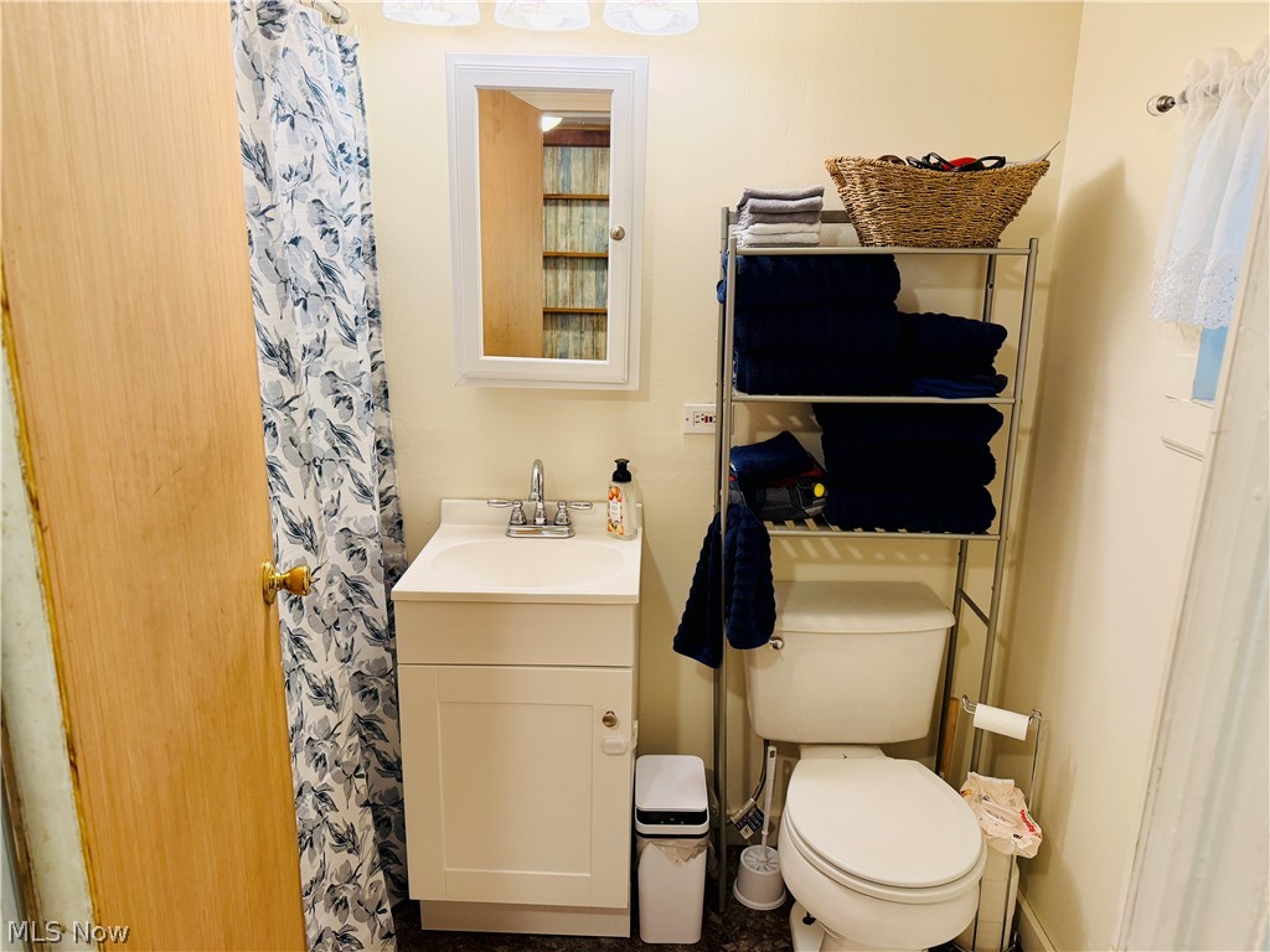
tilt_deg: -15.4
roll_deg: -0.7
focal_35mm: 24
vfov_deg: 56.8
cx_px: 635
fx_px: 881
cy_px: 476
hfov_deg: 71.6
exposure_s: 1/60
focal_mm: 6.76
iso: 160
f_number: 1.78
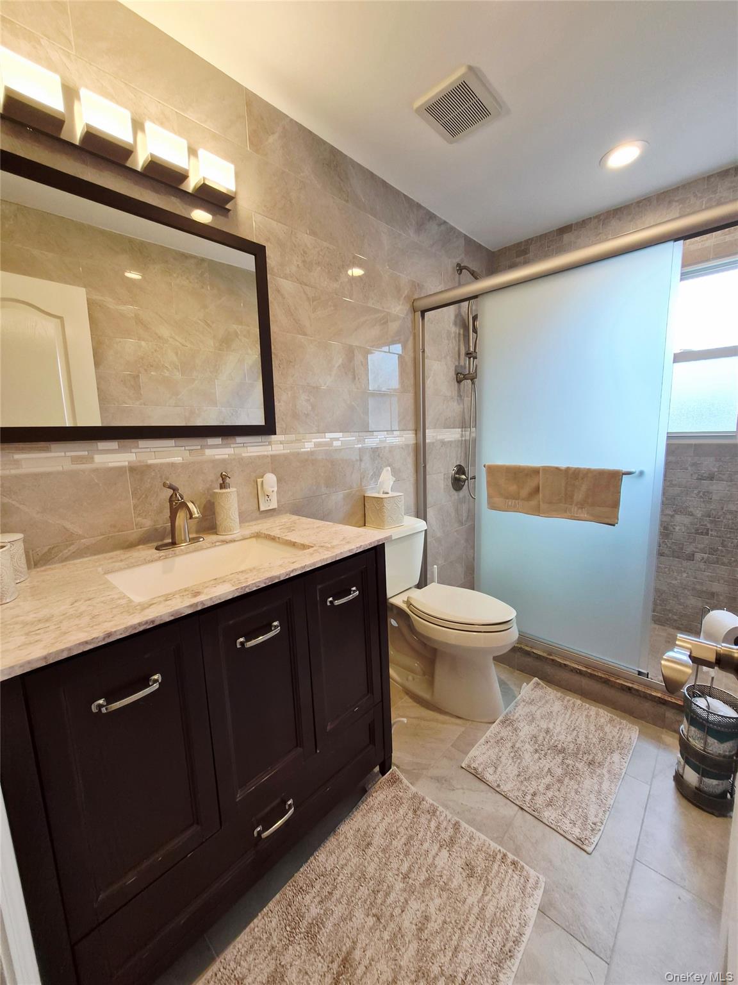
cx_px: 369
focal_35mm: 13
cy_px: 492
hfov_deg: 89.9
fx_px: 370
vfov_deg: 106.2
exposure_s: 1/60.2
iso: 50
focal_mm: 1.7
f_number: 2.2
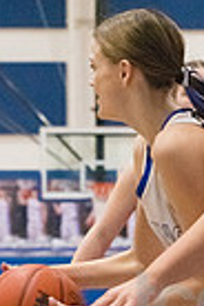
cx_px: 188
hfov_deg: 6.0
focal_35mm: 228
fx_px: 1938
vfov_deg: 9.0
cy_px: 333
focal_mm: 70
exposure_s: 1/1600
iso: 10000
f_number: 4.5
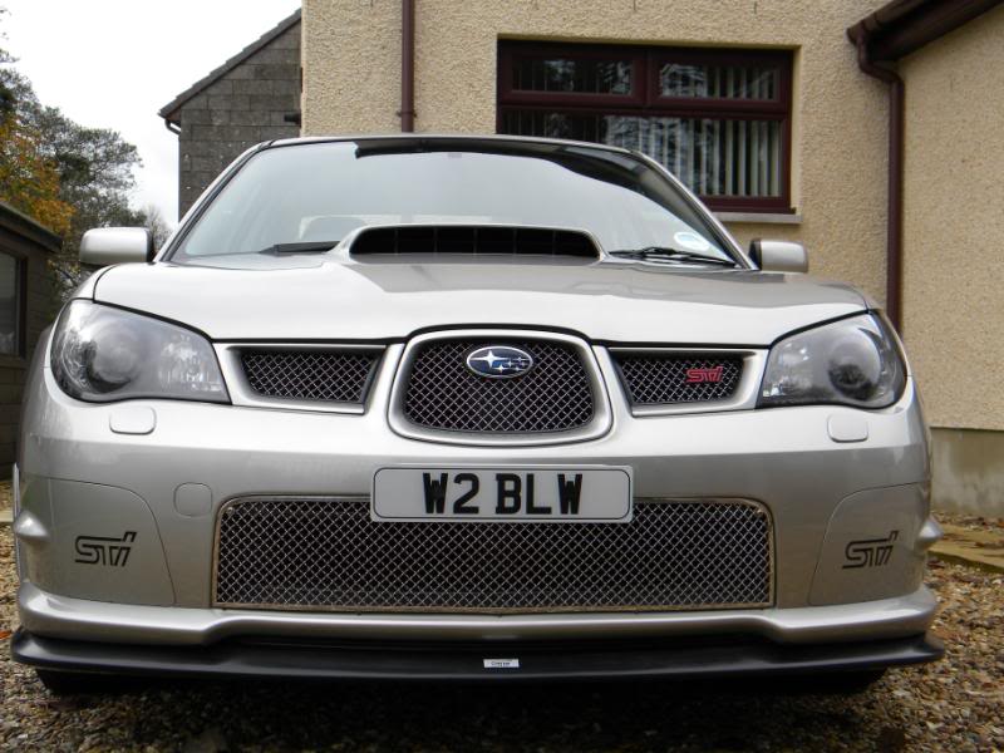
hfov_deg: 40.4
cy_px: 376
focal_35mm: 47
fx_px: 1363
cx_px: 502
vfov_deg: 30.9
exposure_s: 1/165
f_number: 3.9
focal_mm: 8.6
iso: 80
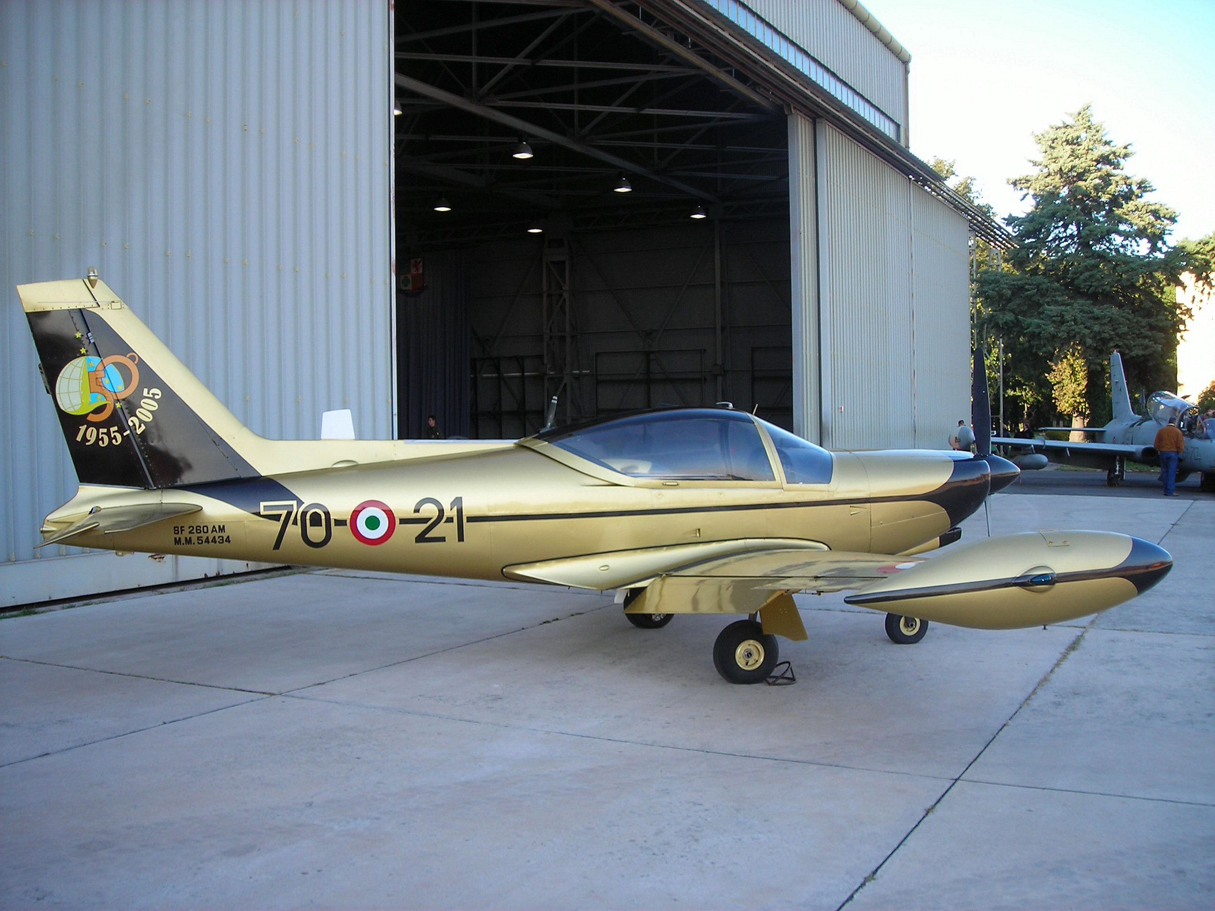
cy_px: 456
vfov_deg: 37.7
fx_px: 1334
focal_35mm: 38
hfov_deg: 49.0
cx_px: 608
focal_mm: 6.3
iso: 50
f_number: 3.2
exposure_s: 1/113
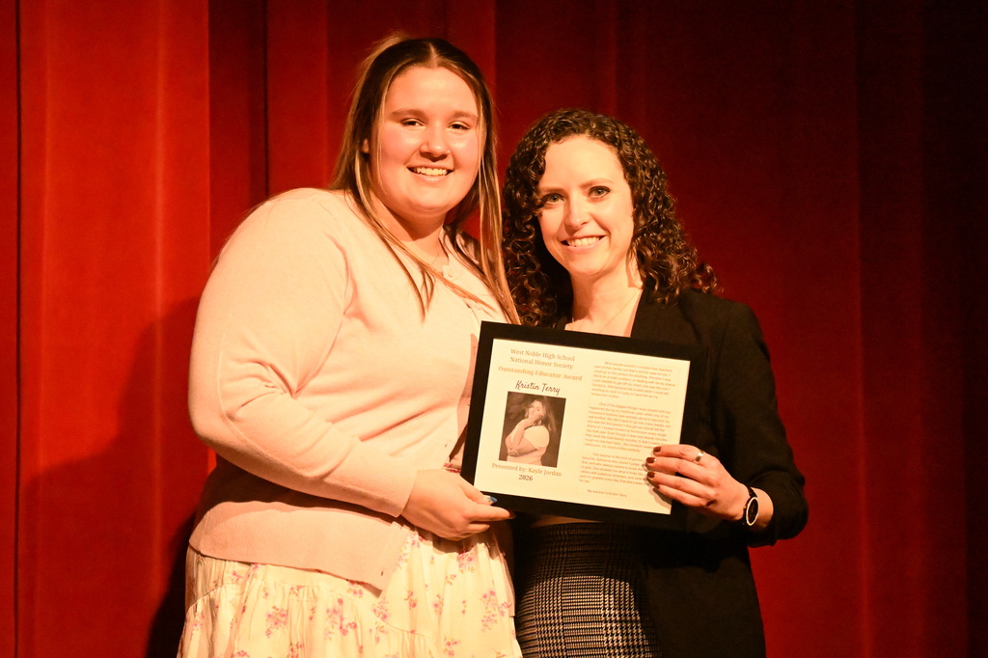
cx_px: 494
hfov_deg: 13.9
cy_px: 329
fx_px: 4060
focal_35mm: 148
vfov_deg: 9.3
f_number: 2.8
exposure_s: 1/2000
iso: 12800
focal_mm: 99
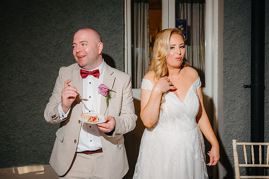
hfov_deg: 47.4
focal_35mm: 41
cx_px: 132
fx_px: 306
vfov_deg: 32.6
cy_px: 84
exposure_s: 1/200
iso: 400
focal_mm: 35
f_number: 4
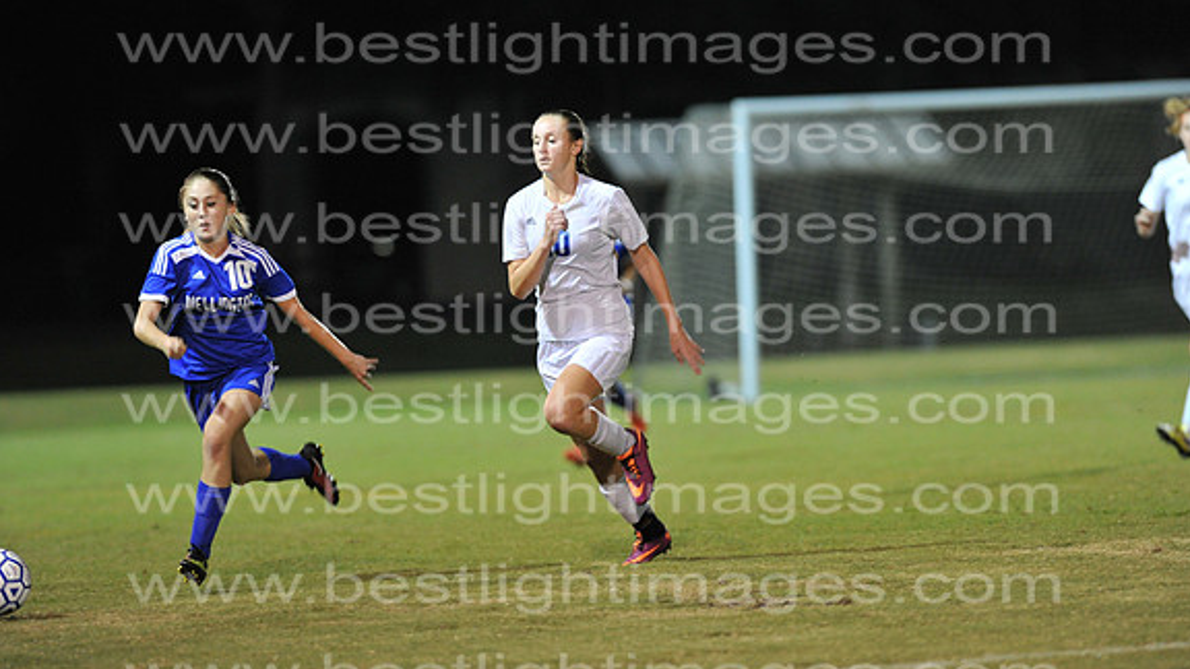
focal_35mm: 316
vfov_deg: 3.8
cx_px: 593
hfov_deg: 6.8
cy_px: 363
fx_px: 9971
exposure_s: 1/400
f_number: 3.5
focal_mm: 300
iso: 4000
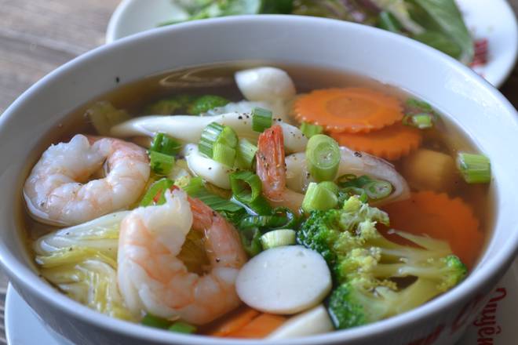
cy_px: 172
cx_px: 259
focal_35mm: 68
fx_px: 971
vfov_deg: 20.2
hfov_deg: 29.9
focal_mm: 45
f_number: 5.3
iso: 125
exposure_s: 1/30
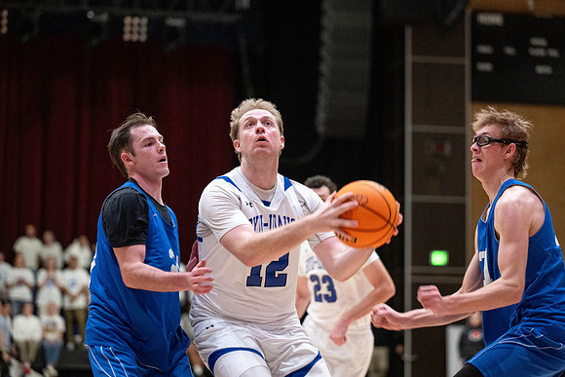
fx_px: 1726
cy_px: 180
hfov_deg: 18.6
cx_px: 269
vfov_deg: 12.5
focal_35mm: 110
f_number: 2.8
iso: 6400
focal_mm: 105
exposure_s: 1/500
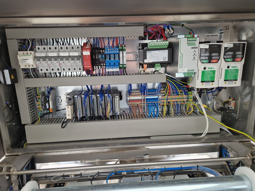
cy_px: 101
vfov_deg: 54.9
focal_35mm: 25
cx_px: 122
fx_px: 184
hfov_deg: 69.3
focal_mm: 5.4
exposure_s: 1/180
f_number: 1.8
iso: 80
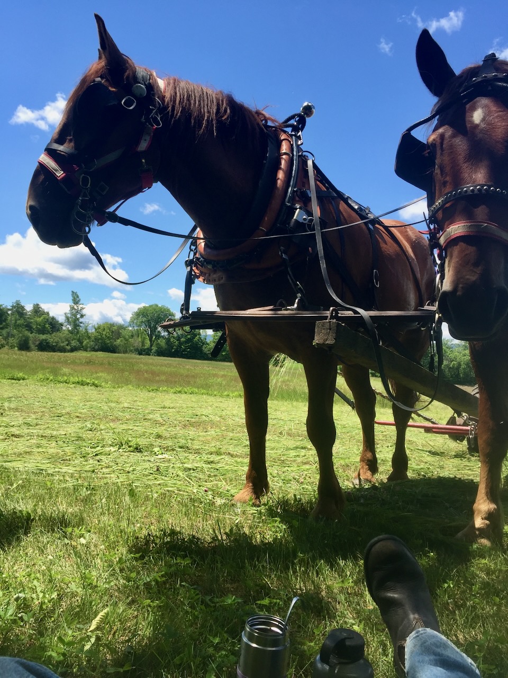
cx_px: 254
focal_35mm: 29
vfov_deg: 61.7
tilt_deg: +4.7
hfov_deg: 48.2
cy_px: 339
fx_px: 567
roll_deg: -2.8
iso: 32
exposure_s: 1/1130
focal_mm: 4.15
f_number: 2.2
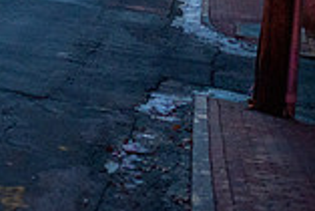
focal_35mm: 129
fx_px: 1130
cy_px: -168
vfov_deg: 10.1
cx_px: -92
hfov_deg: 15.2
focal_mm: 35
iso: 2000
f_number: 1.4
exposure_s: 1/125
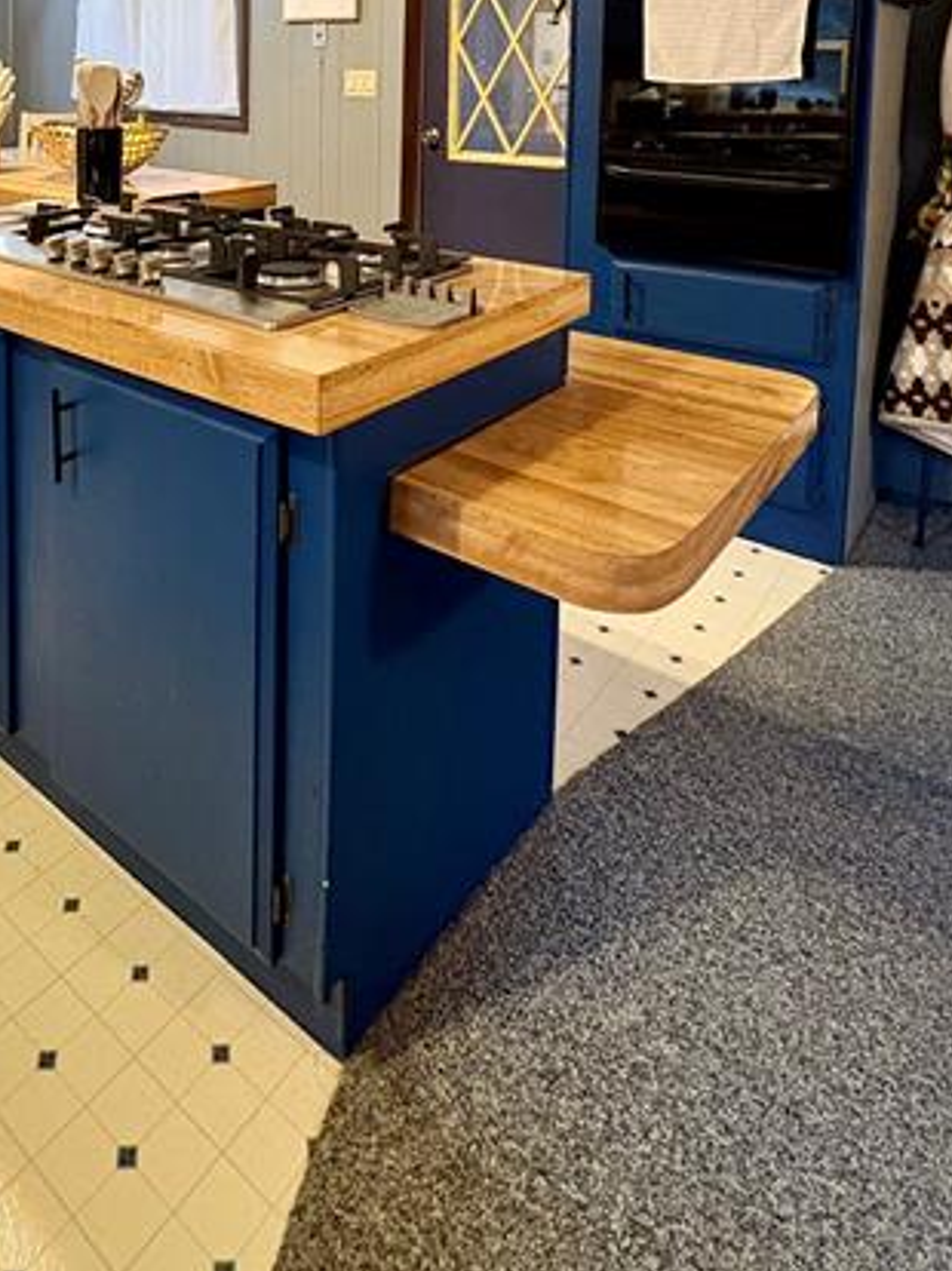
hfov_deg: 50.8
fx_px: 954
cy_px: 141
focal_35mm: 26
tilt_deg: -4.4
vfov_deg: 58.2
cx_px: 240
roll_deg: -0.5
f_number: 2.2
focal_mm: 2.22
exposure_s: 1/40
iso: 640
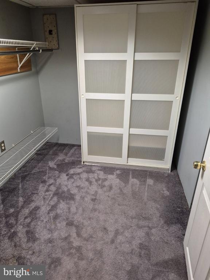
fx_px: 186
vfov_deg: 73.9
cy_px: 140
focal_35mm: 23
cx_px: 105
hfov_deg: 58.9
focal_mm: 5.4
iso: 640
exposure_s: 1/120
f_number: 1.8
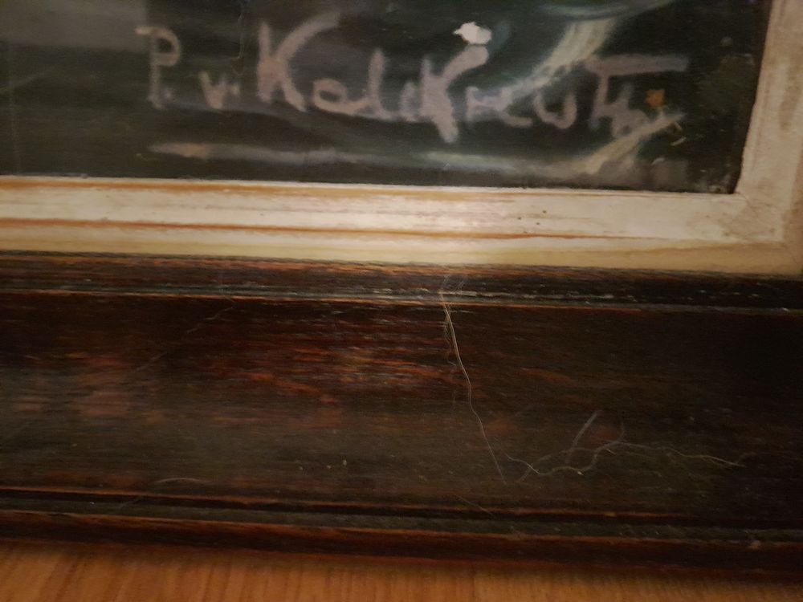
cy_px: 301
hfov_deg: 67.3
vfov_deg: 53.1
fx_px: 603
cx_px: 402
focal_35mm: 26
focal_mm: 4
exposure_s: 1/10
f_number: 1.8
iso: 1000
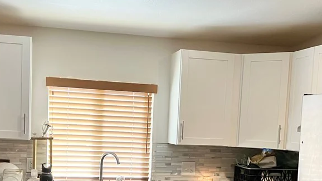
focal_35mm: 54
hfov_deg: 38.5
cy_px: 167
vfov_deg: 21.7
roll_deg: -2.4
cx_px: 162
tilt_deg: -5.3
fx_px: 461
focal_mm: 3.99
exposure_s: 1/60
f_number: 1.8
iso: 125
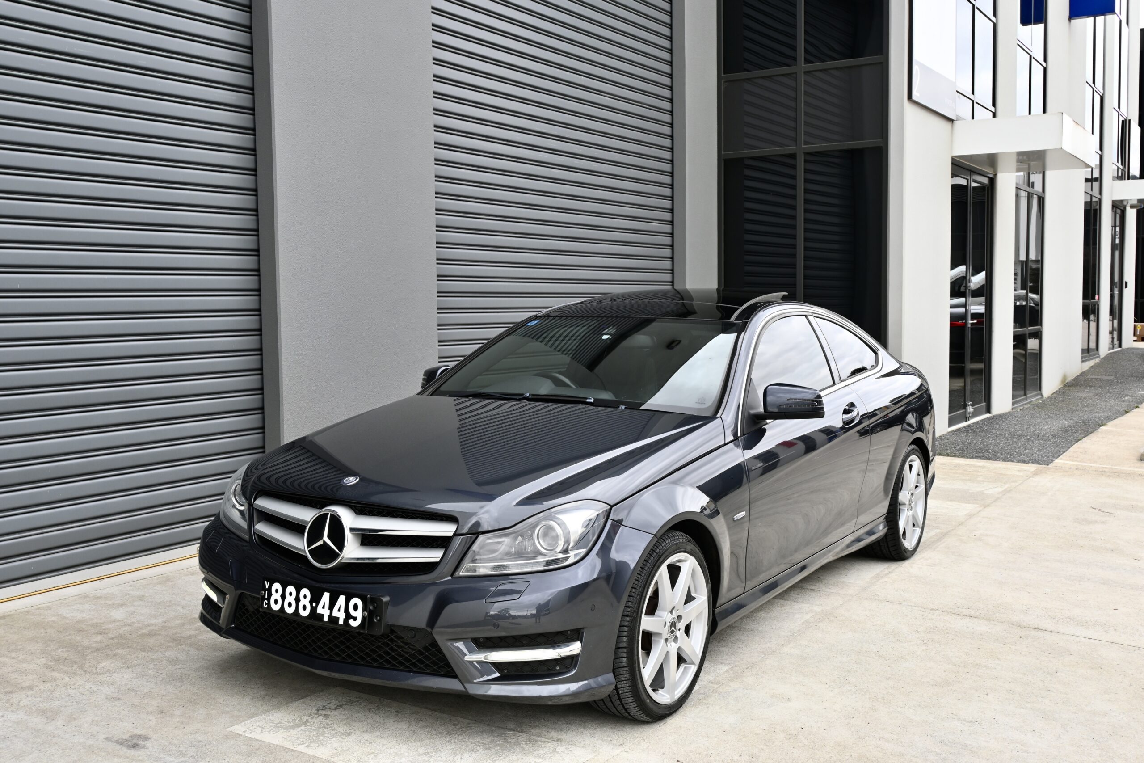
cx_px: 572
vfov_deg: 36.9
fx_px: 1144
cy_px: 382
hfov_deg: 53.1
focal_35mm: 36
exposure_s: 1/50
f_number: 7.1
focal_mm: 24
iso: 100
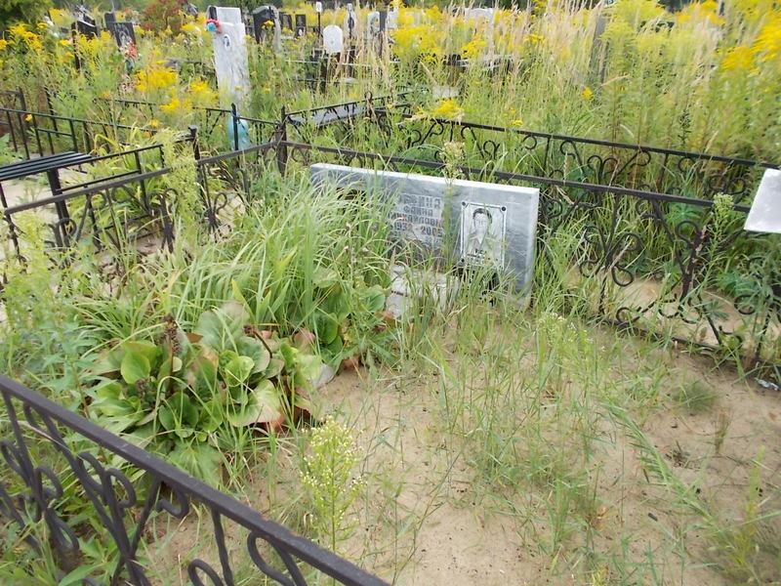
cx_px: 390
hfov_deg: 67.3
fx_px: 587
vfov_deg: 53.1
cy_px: 293
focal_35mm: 26
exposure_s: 1/200
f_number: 3.2
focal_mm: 4.6
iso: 80
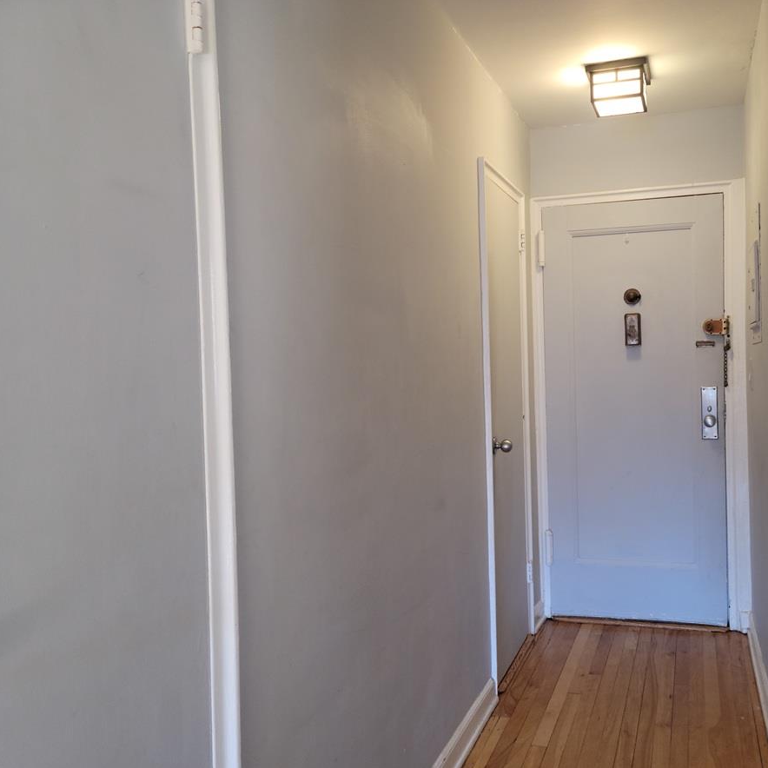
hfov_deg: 53.3
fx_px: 753
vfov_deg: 54.0
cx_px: 490
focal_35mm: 30
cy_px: 389
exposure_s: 1/40
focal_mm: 7
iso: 200
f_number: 1.8
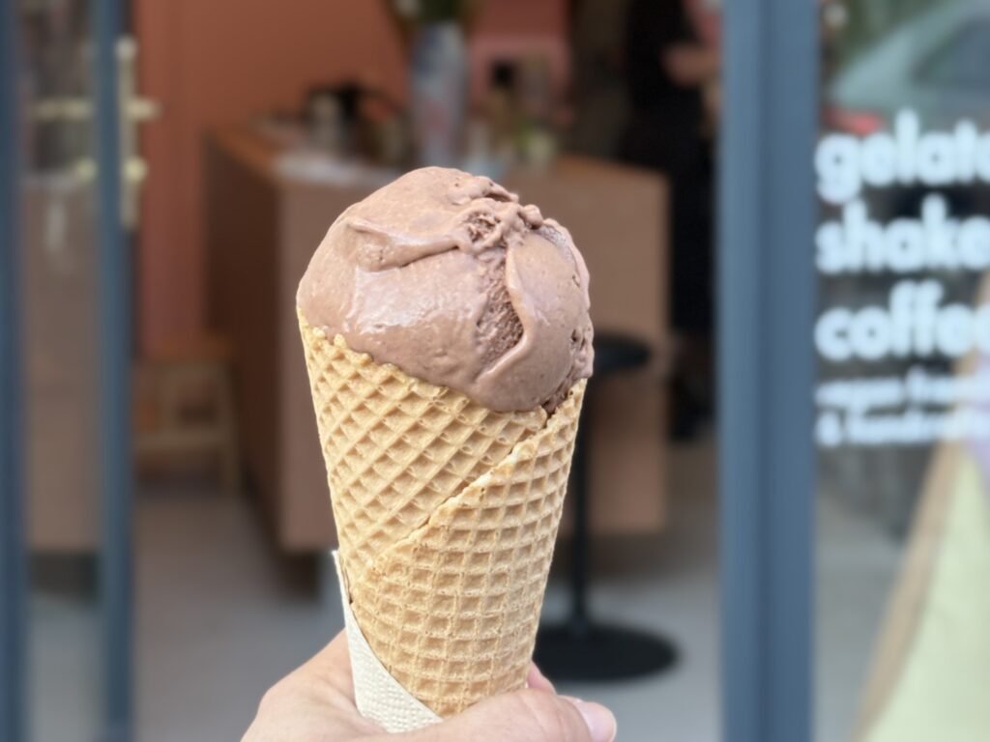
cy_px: 371
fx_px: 1487
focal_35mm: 52
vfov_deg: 28.0
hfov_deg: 36.8
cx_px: 495
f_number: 1.6
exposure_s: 1/375
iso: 80
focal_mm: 5.96
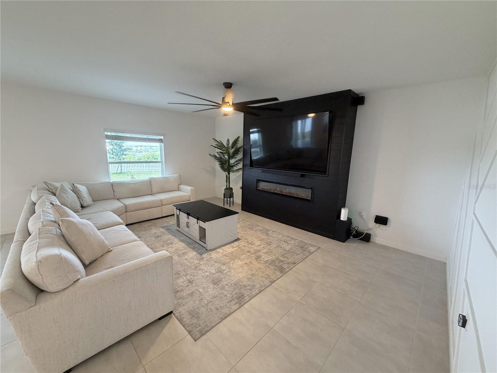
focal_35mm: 14
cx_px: 248
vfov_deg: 85.7
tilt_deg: -9.8
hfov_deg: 102.1
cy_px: 186
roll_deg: -1.2
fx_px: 201
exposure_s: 1/60
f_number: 2.2
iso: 250
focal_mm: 2.22
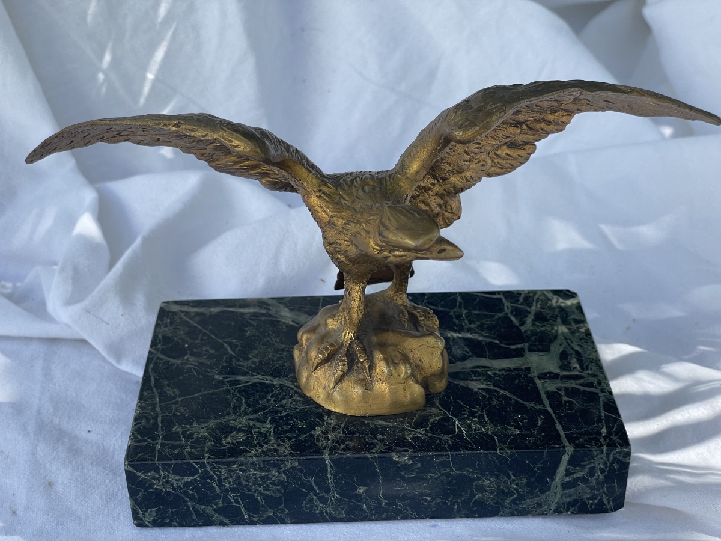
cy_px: 270
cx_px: 360
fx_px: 1083
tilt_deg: -34.0
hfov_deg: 36.8
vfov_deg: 28.0
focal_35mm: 52
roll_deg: -2.9
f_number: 2
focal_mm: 6
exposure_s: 1/249
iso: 25
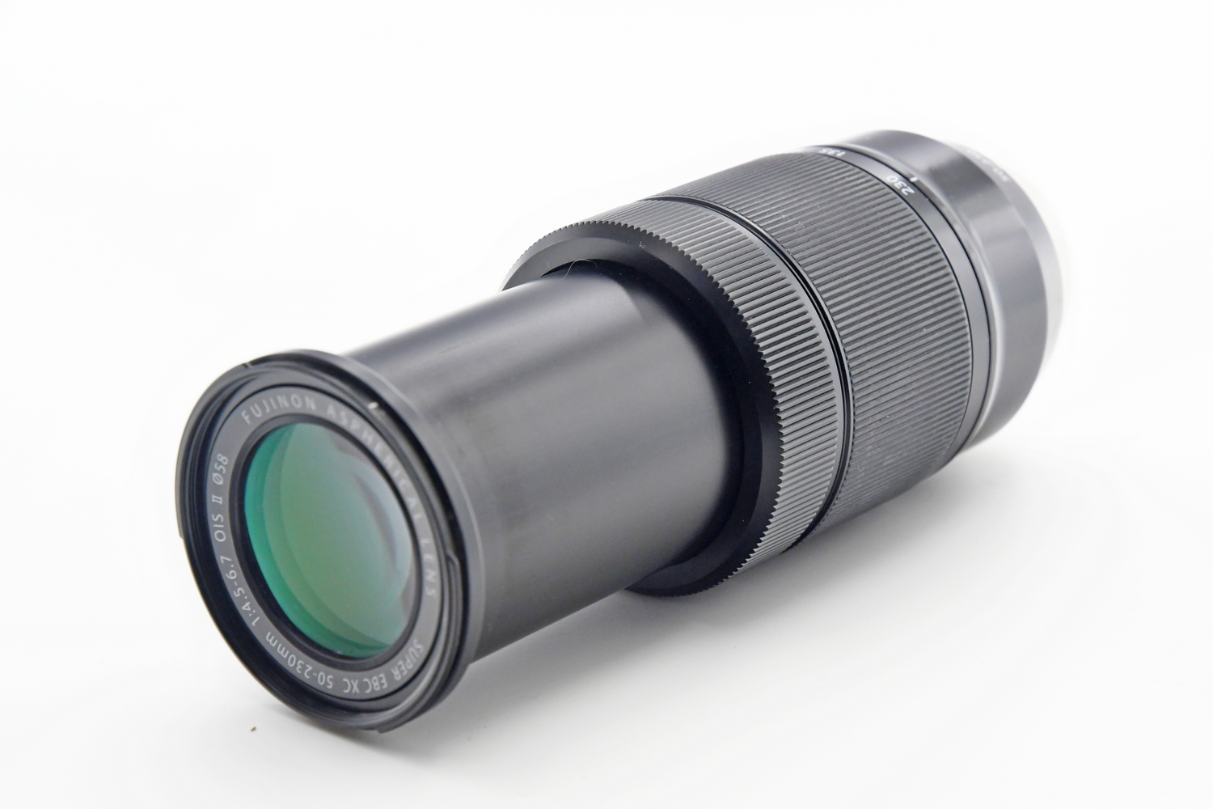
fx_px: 3538
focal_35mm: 105
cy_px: 404
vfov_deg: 13.0
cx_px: 606
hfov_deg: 19.5
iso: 1250
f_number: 8
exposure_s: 1/160
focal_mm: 70
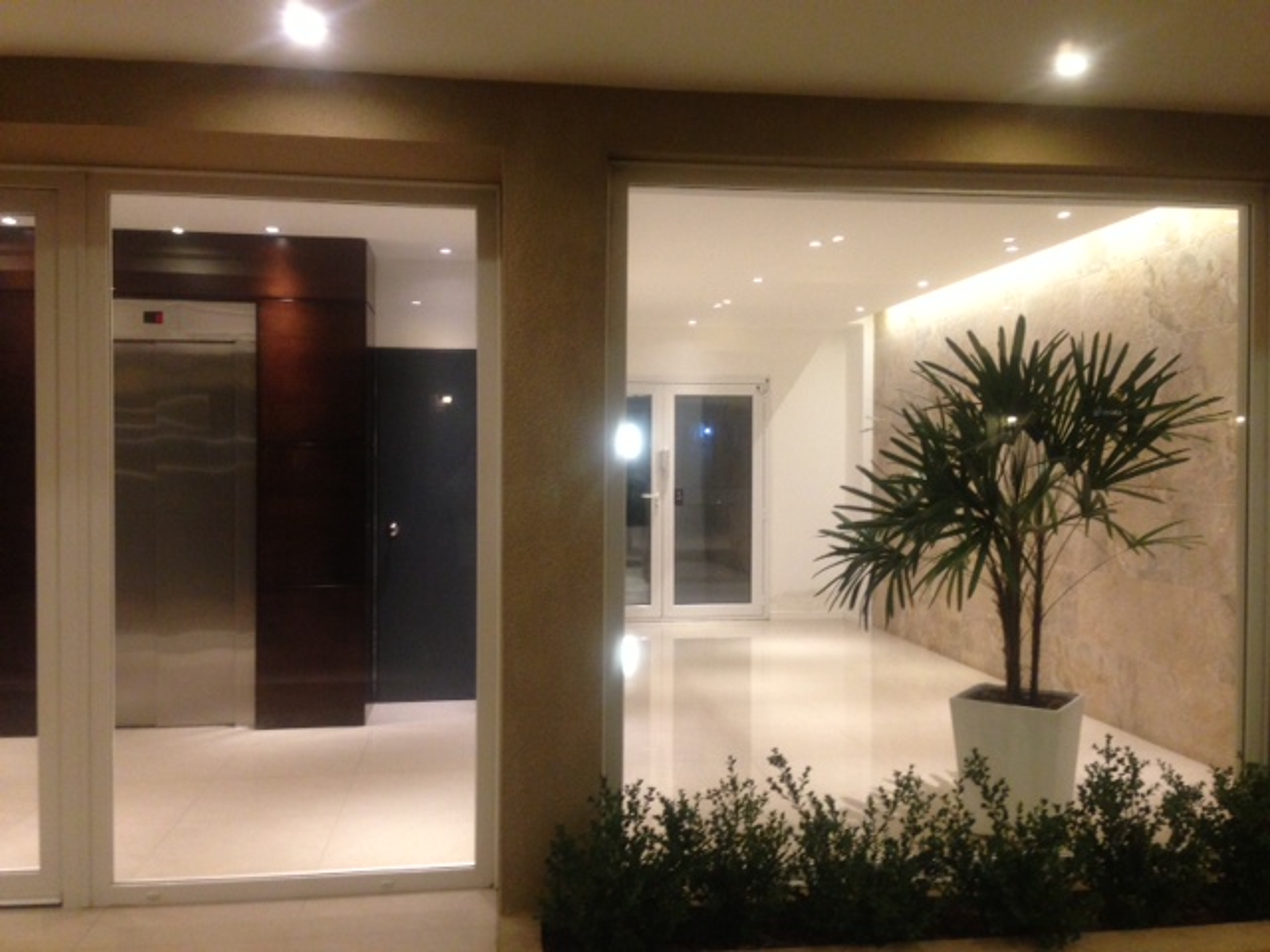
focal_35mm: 33
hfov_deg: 55.4
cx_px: 635
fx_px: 1211
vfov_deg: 42.9
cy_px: 476
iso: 250
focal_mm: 4.13
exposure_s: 1/20
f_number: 2.4
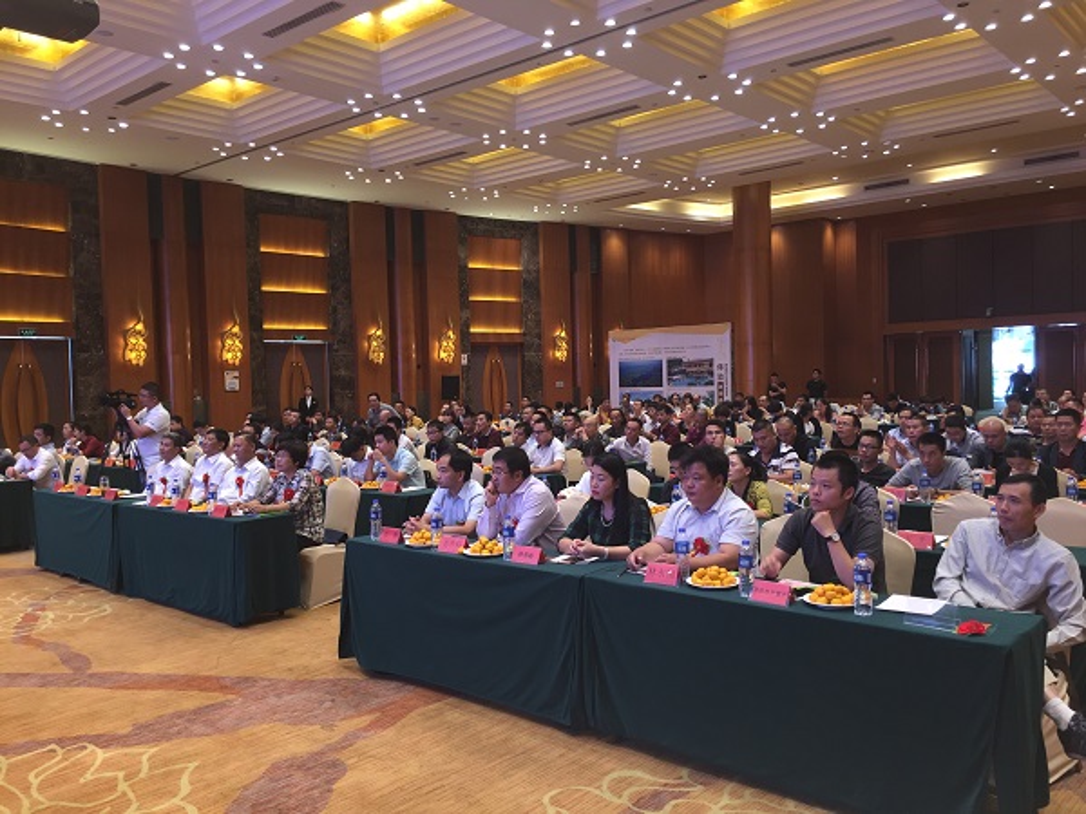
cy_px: 407
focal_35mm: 29
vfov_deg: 48.2
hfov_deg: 61.7
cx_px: 543
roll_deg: -0.1
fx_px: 910
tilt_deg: -2.0
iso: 40
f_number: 2.2
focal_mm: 4.15
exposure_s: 1/33
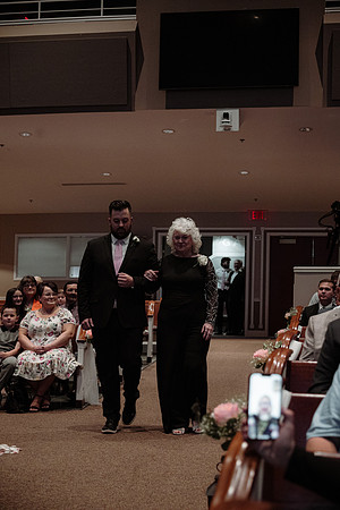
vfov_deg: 32.4
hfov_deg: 21.9
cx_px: 170
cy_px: 255
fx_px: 878
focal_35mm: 62
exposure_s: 1/250
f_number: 4
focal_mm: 62
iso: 3200
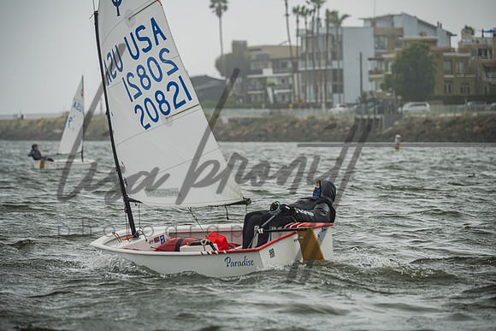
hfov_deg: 10.4
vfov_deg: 6.9
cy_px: 166
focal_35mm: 198
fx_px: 2735
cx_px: 248
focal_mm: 190
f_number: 5
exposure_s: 1/2500
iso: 320
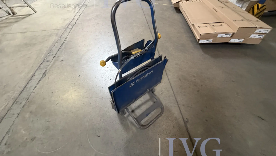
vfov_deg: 67.0
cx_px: 135
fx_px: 117
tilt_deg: -40.4
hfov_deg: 99.3
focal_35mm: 16
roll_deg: +2.4
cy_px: 73
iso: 320
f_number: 2.2
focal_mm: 2.22
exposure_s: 1/50
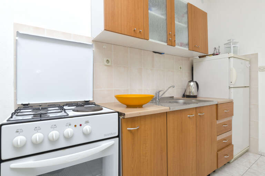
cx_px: 132
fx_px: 143
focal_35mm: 20
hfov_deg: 85.5
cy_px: 88
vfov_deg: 63.0
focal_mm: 13
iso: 100
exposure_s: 1/160
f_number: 8
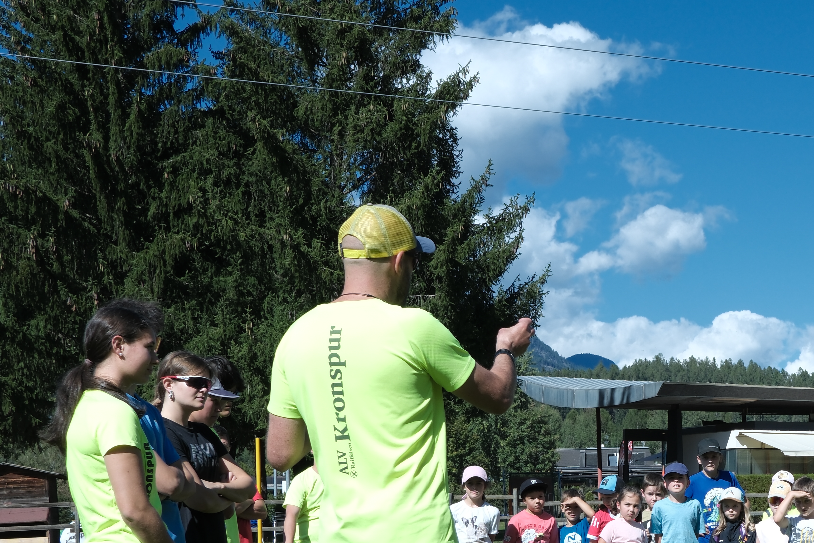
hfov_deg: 24.3
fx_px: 1786
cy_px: 514
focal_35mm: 79
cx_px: 853
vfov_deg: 17.0
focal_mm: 23
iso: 125
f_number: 8
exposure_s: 1/250
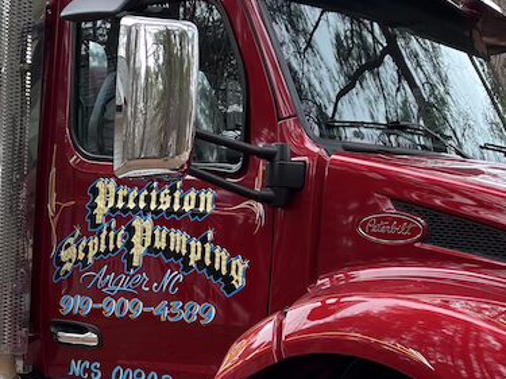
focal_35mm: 71
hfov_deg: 27.0
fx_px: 1038
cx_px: 116
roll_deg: -0.4
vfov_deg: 20.4
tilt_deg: +4.6
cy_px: 321
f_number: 1.5
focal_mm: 5.7
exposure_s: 1/168
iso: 40
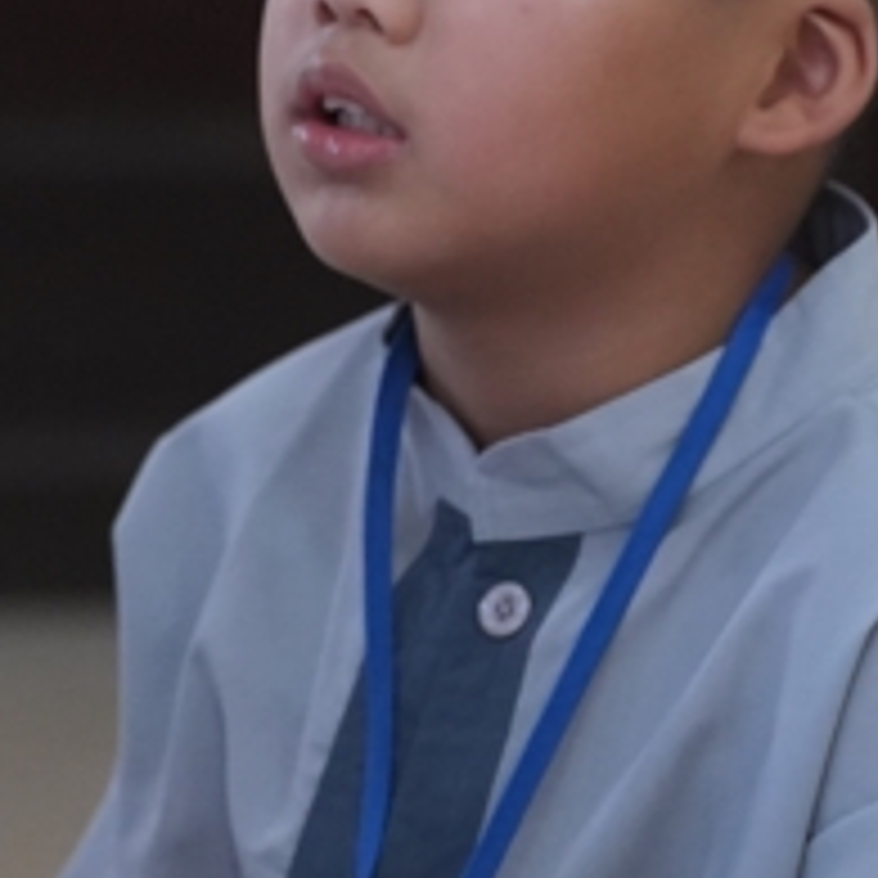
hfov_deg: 3.9
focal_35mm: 450
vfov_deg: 3.9
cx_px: -88
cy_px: 563
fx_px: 12913
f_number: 3.2
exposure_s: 1/320
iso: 4000
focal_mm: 106
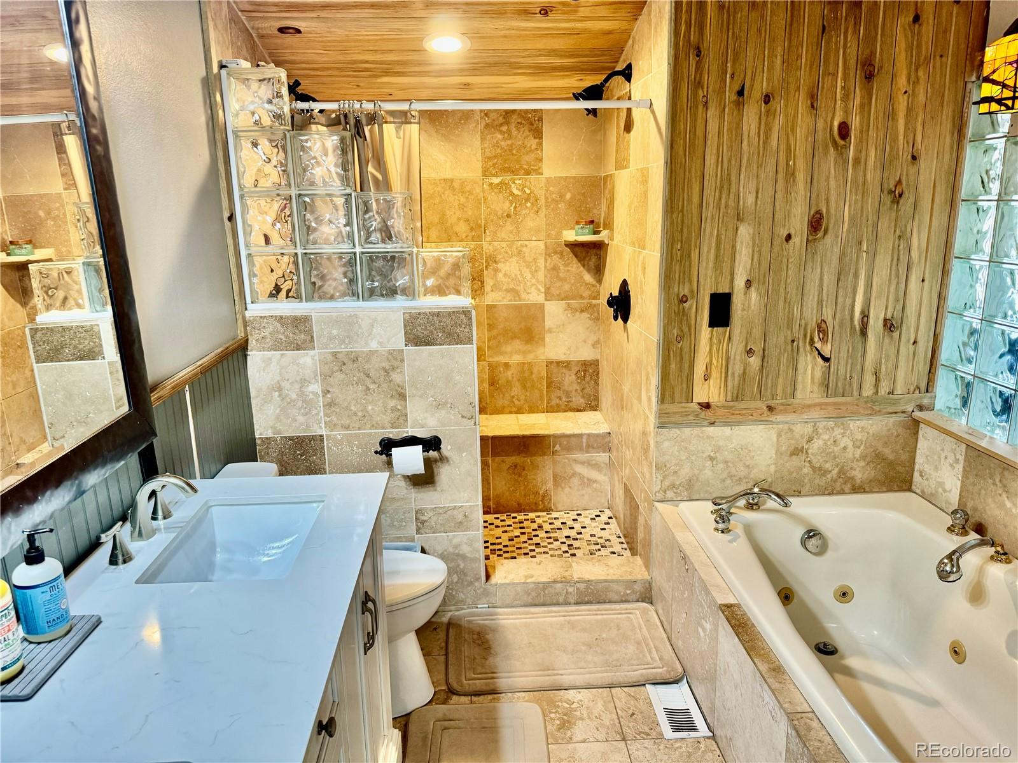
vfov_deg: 56.8
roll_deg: +0.8
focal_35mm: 24
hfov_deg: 71.6
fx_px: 706
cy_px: 382
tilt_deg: -15.1
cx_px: 509
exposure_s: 1/60
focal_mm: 6.76
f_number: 1.78
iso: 200
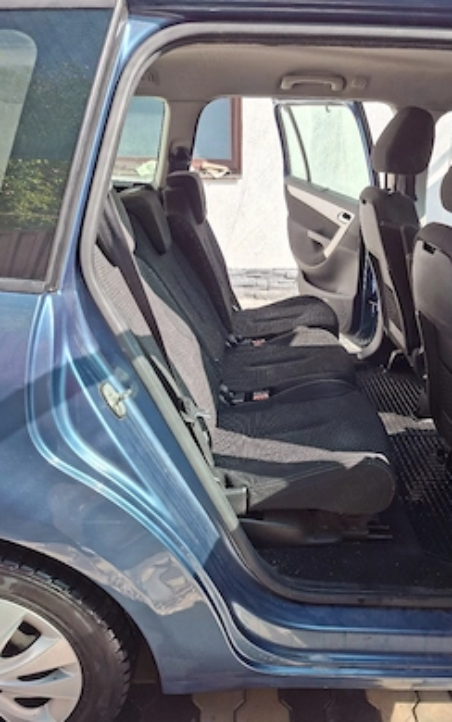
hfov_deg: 49.0
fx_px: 492
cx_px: 269
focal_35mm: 25
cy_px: 355
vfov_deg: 72.5
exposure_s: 1/111
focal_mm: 5.54
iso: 50
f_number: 1.8
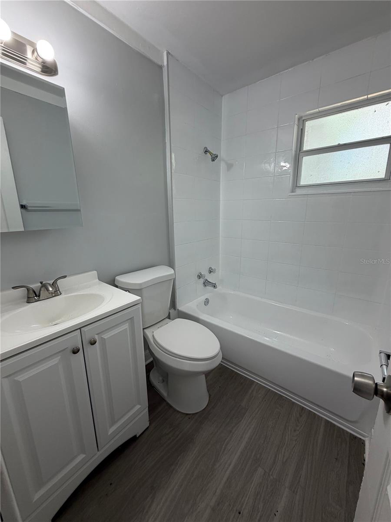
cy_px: 261
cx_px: 196
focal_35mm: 14
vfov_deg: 102.1
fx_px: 211
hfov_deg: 85.7
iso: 100
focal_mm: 2.22
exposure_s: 1/120
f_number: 2.2
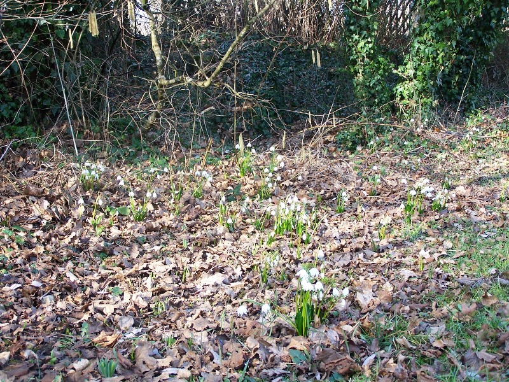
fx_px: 868
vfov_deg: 24.8
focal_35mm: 59
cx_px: 254
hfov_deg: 32.7
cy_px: 191
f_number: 3.2
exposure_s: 1/125
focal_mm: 9.8
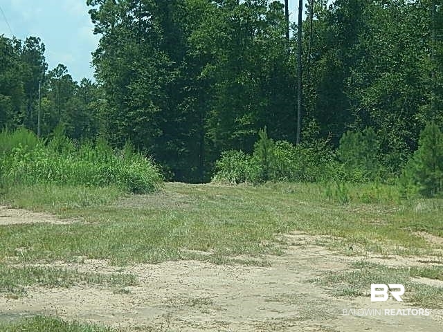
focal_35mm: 76
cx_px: 222
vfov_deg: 19.4
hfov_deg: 25.7
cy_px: 166
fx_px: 973
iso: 125
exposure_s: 1/640
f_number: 4.2
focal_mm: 13.5
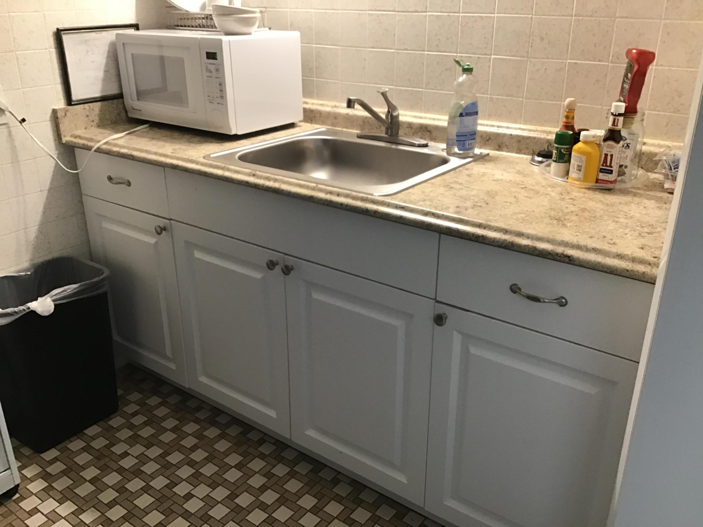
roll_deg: +0.4
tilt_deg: -22.8
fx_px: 630
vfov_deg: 45.4
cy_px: 264
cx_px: 352
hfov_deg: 58.4
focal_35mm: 31
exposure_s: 1/30
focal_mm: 3.3
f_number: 2.4
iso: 100
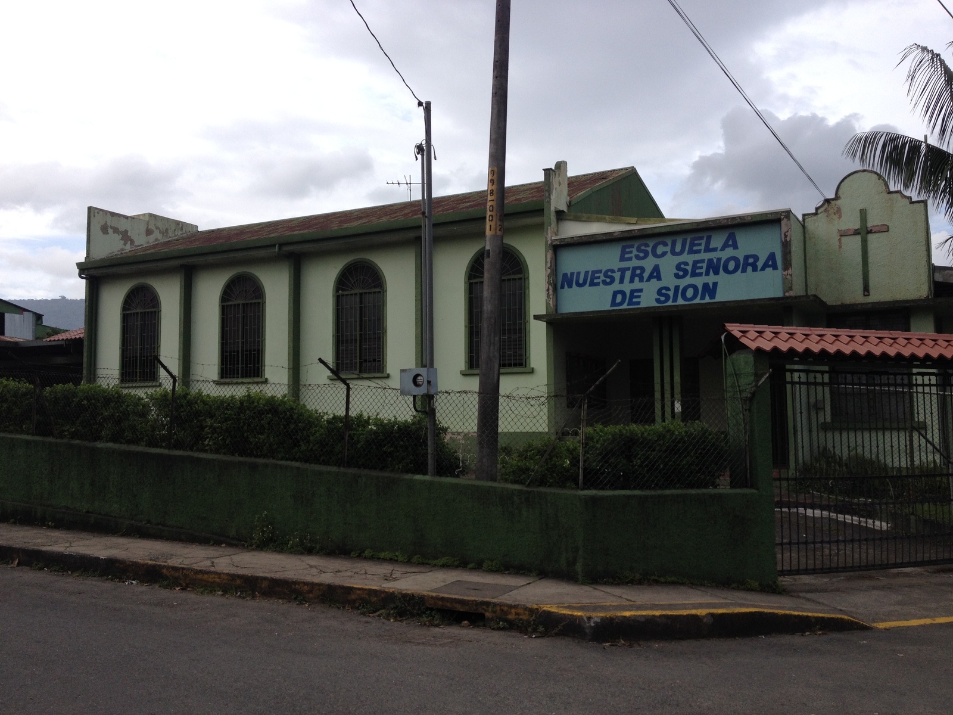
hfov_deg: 52.6
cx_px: 476
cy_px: 358
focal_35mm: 35
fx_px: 964
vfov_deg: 40.7
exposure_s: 1/836
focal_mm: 4.28
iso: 50
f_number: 2.4
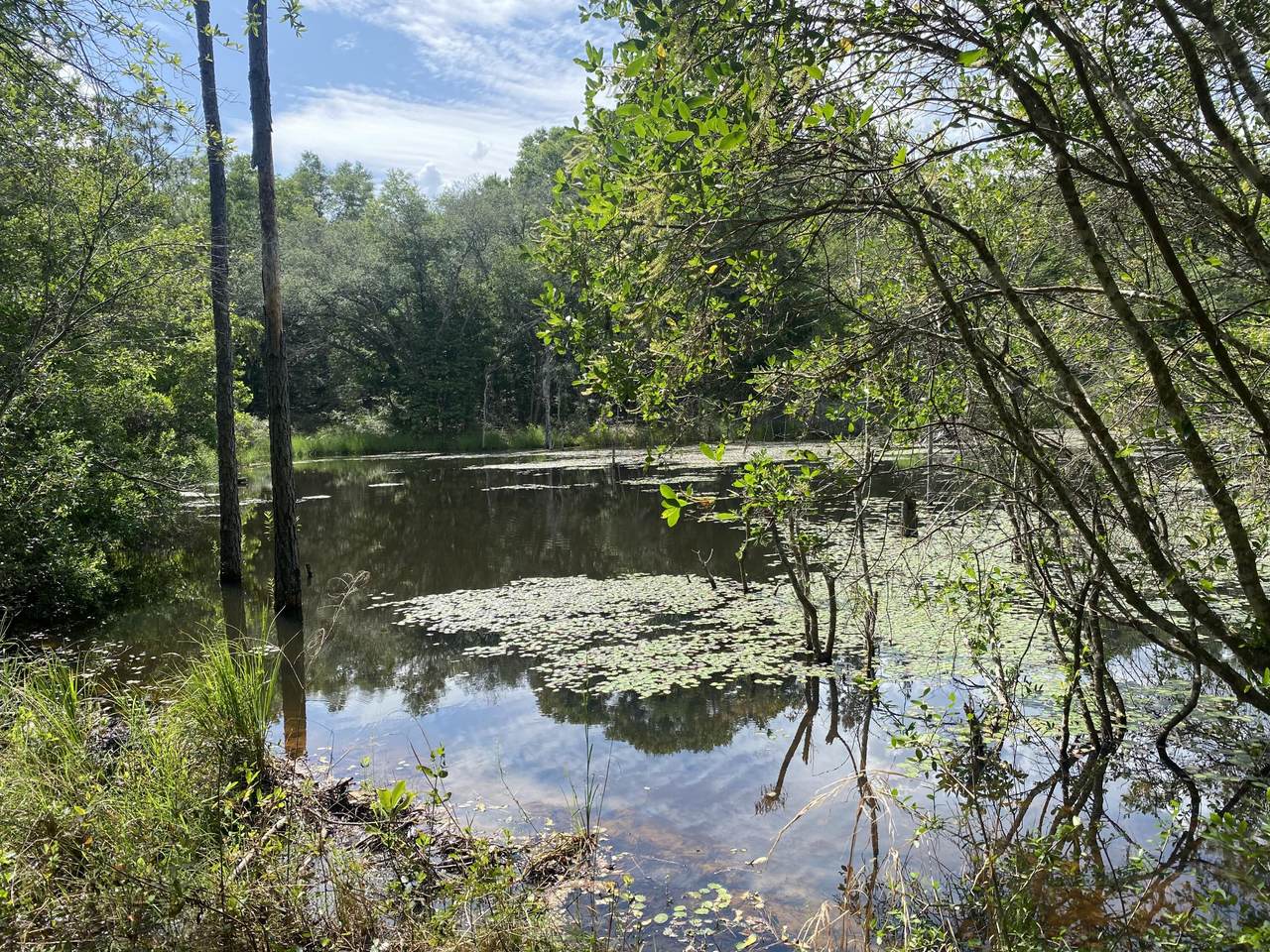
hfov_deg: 67.3
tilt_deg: -5.0
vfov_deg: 53.1
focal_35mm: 26
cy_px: 476
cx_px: 635
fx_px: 954
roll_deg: +1.1
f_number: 1.8
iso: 32
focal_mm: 4.25
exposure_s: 1/1218
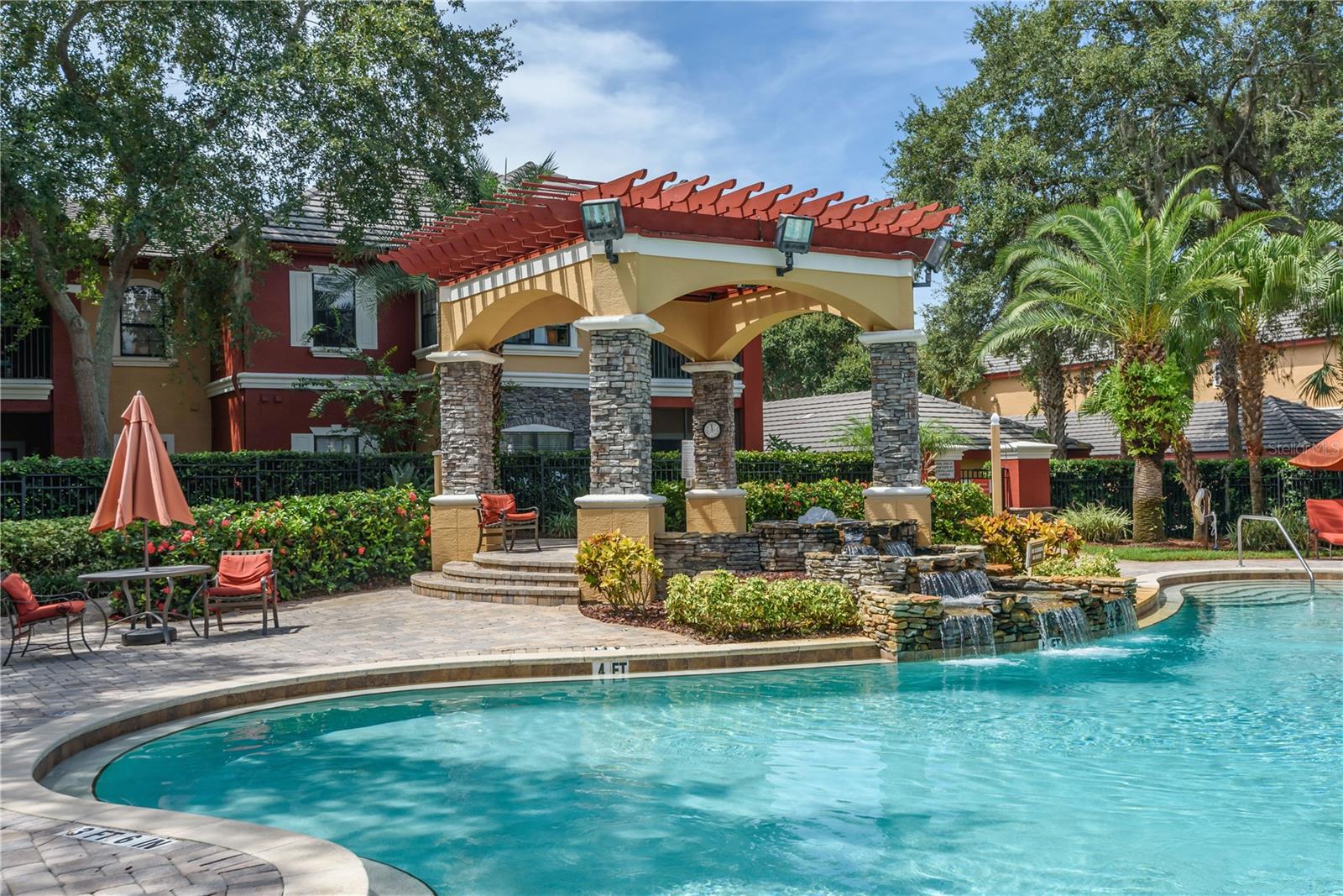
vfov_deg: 37.9
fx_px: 1306
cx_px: 672
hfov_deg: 54.4
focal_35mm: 35
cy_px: 448
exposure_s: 1/400
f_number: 10
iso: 320
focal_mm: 35
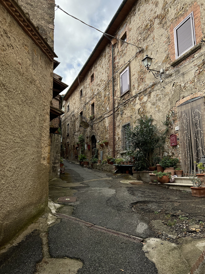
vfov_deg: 67.3
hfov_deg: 53.1
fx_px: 205
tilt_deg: +10.2
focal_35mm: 26
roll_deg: +0.9
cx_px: 102
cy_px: 137
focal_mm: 5.7
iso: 50
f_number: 1.5
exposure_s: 1/4274
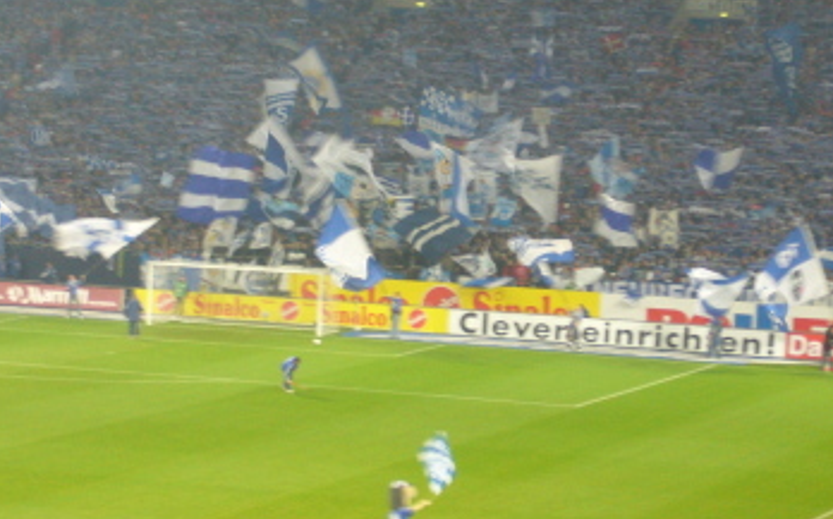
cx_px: 416
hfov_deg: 13.1
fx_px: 3630
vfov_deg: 8.2
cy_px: 169
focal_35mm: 160
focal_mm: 17.4
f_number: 5
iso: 160
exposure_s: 1/15
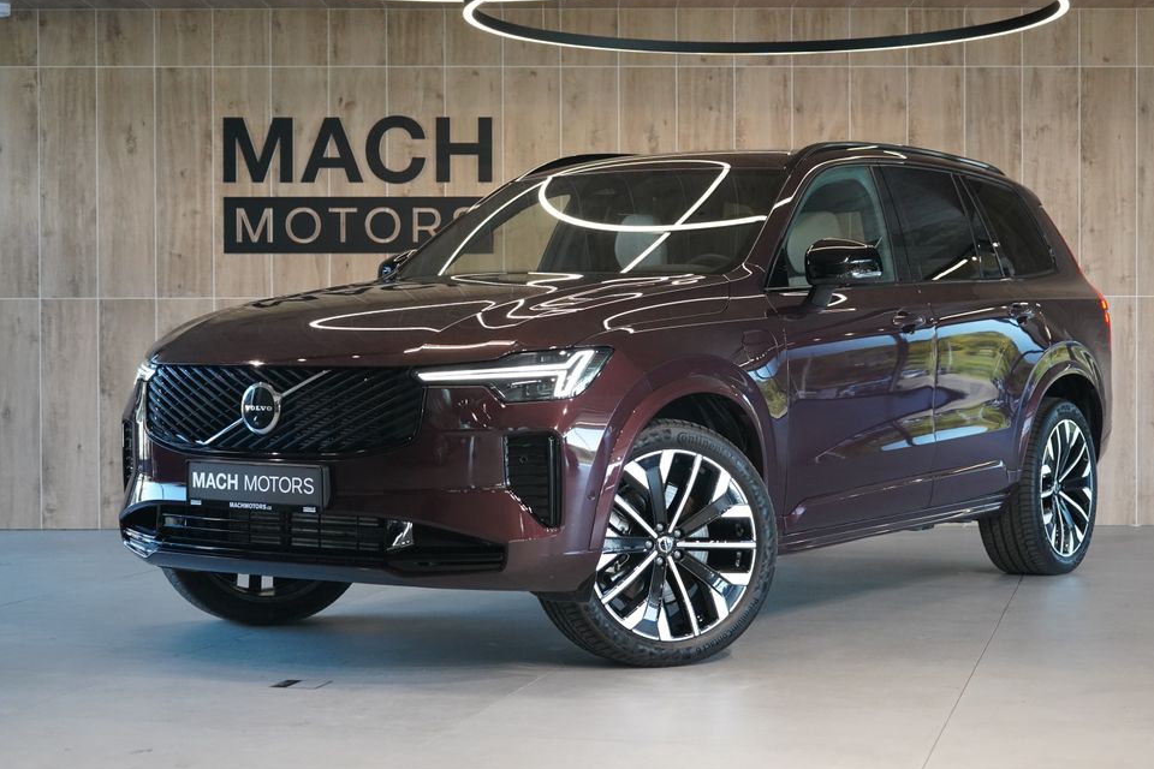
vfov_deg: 21.2
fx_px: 2051
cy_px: 377
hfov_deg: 31.4
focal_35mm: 64
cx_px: 614
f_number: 5
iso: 5000
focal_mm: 60
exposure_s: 1/160
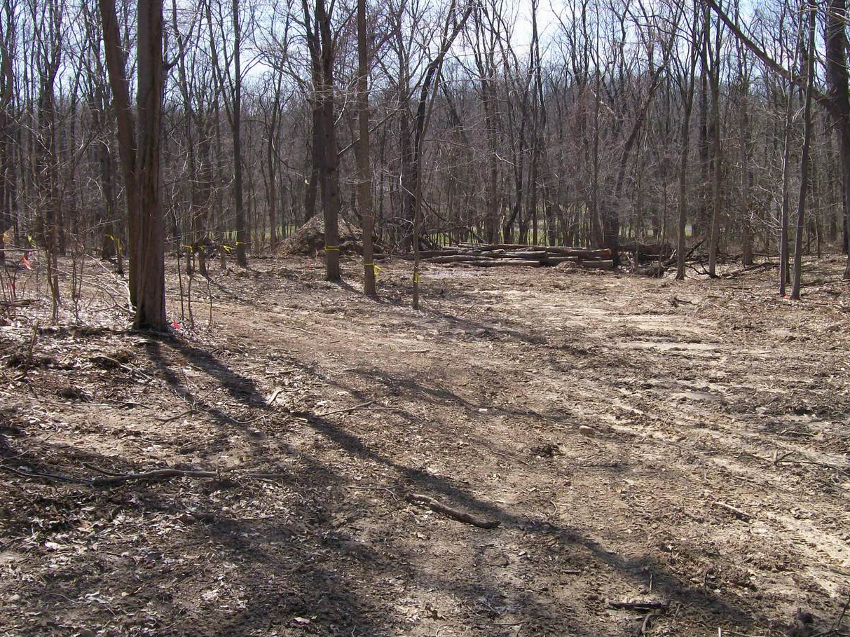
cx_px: 429
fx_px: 933
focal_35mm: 38
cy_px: 329
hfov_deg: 49.0
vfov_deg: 37.7
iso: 80
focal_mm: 6
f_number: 4.8
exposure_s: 1/368
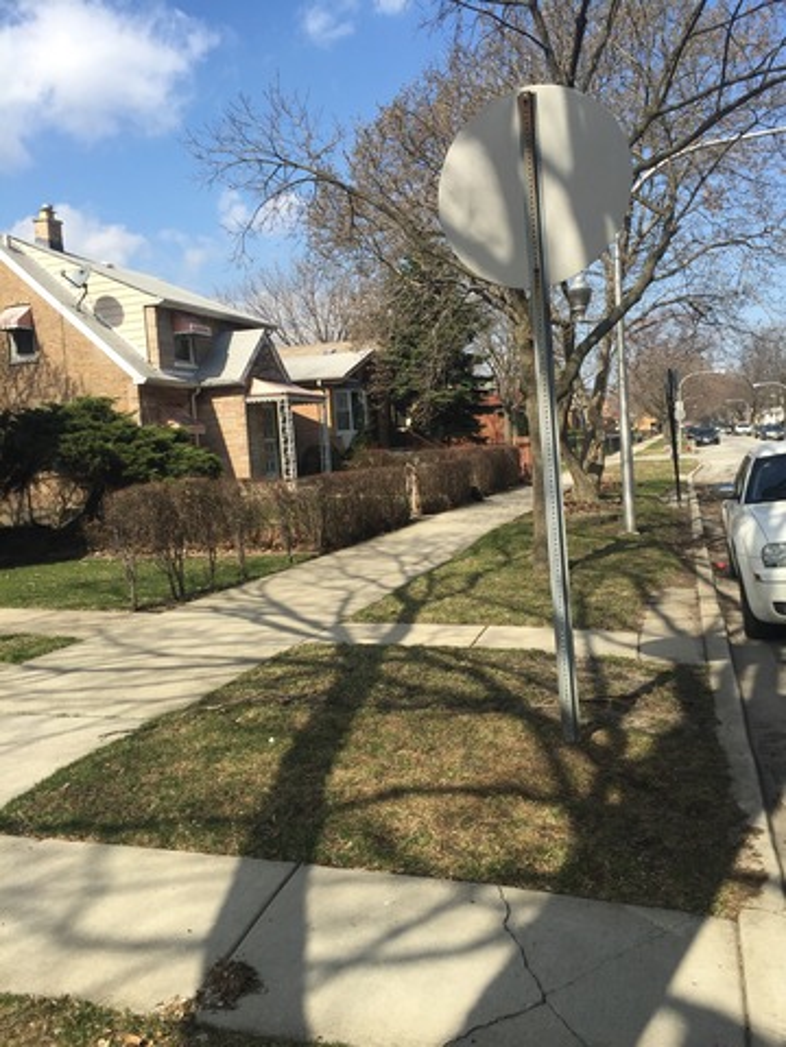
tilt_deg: -3.4
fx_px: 878
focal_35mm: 29
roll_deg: +2.1
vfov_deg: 61.7
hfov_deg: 48.2
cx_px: 393
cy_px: 524
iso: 32
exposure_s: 1/1721
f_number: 2.2
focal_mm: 4.15
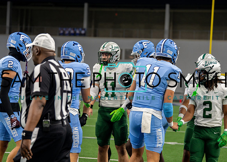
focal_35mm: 98
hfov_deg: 20.4
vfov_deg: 14.6
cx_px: 111
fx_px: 632
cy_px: 83
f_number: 2.8
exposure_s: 1/500
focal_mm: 87
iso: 500
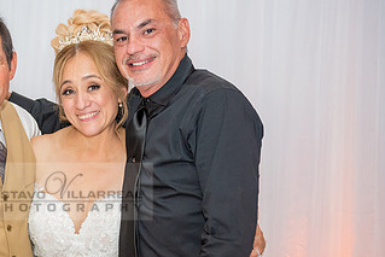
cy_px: 191
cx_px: 51
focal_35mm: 91
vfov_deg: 15.0
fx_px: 974
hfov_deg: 21.9
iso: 1000
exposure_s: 1/160
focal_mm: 50
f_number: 2.8
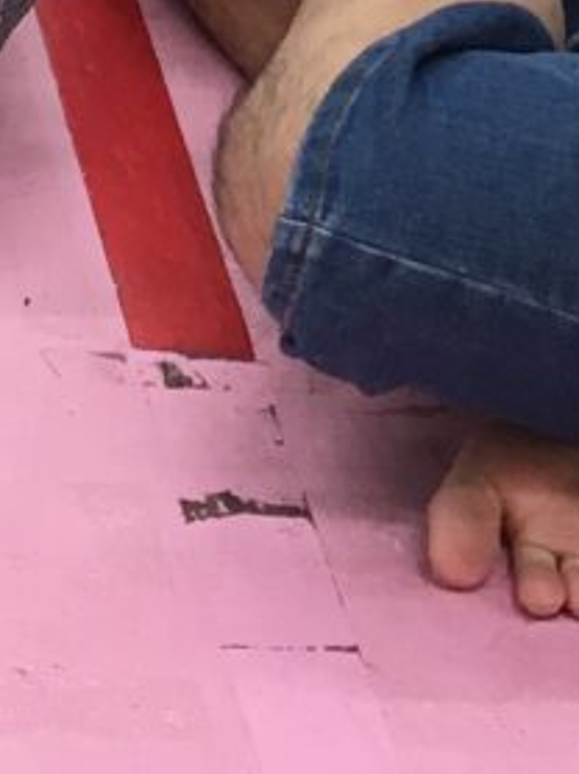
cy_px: -997
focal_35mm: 188
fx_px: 4199
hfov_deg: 7.9
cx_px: 181
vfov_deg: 9.5
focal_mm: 4.15
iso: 32
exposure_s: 1/30
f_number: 2.2
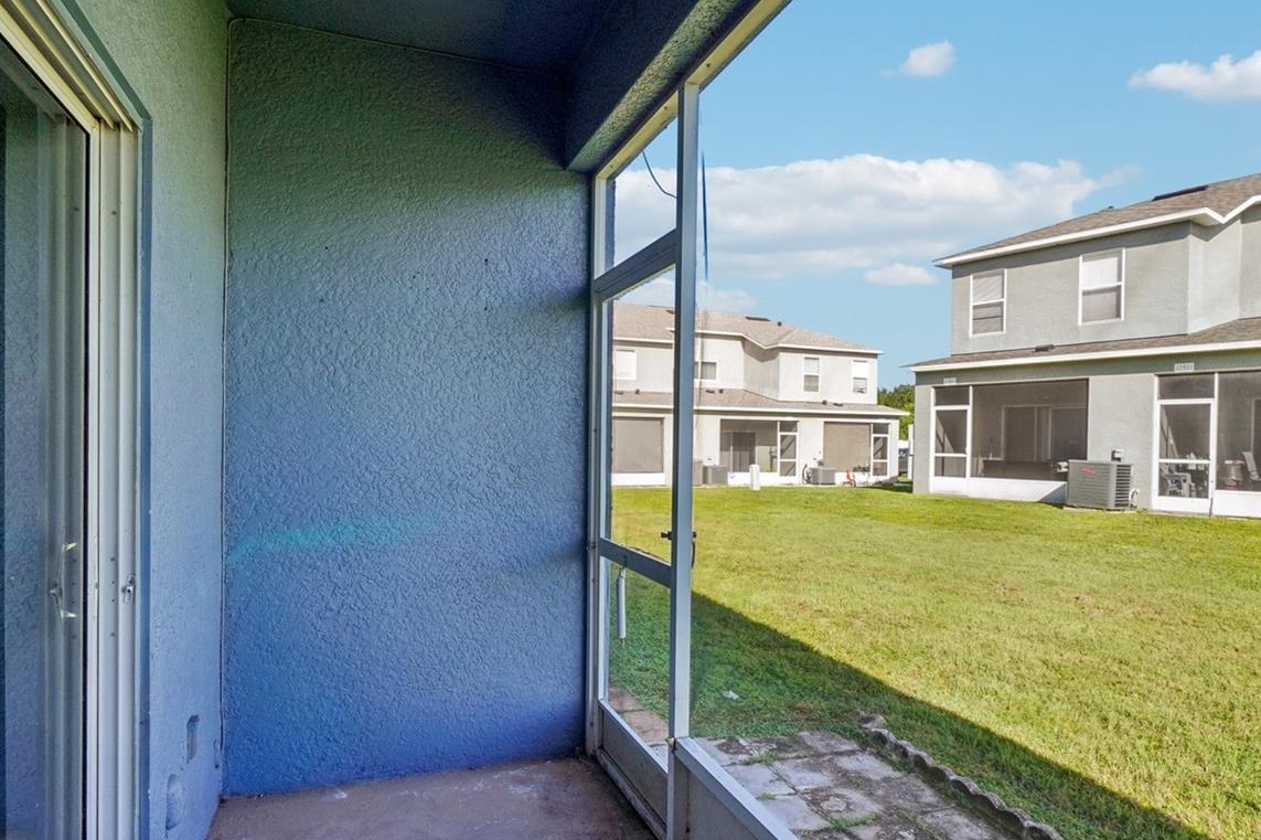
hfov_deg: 81.2
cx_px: 653
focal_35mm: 21
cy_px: 460
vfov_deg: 59.3
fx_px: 735
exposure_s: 1/90
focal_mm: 10
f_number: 8
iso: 100
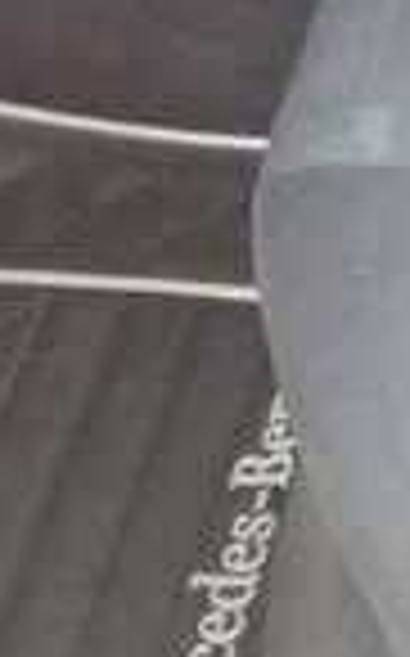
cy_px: -232
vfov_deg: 13.5
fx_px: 2669
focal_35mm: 149
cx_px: 820
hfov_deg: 8.3
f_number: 2.2
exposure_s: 1/15
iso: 250
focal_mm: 3.3
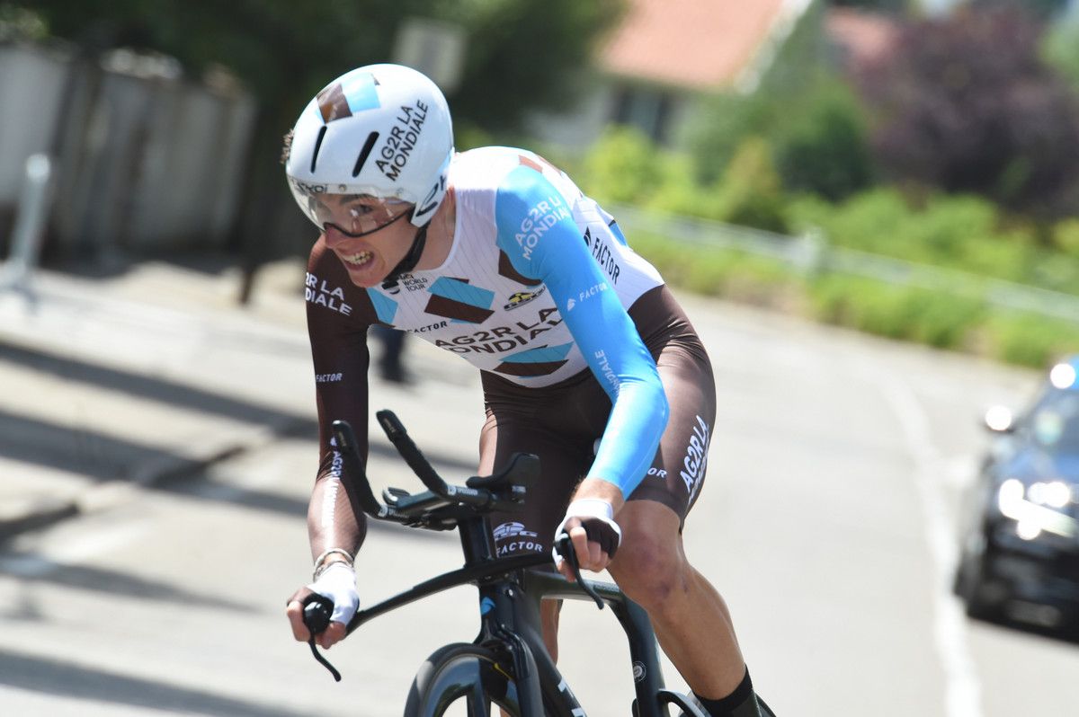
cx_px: 540
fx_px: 11979
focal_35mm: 400
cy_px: 358
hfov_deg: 5.2
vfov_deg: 3.4
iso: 1600
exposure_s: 1/1000
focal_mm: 400
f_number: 11
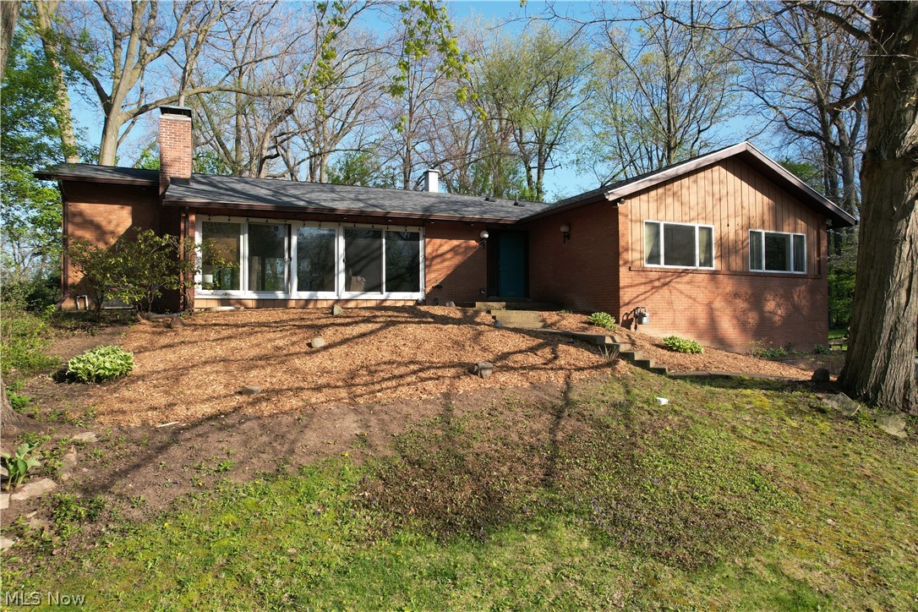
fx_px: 561
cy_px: 306
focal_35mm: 22
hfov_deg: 78.6
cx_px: 459
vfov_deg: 57.2
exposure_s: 1/200
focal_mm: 8.38
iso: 110
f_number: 2.8
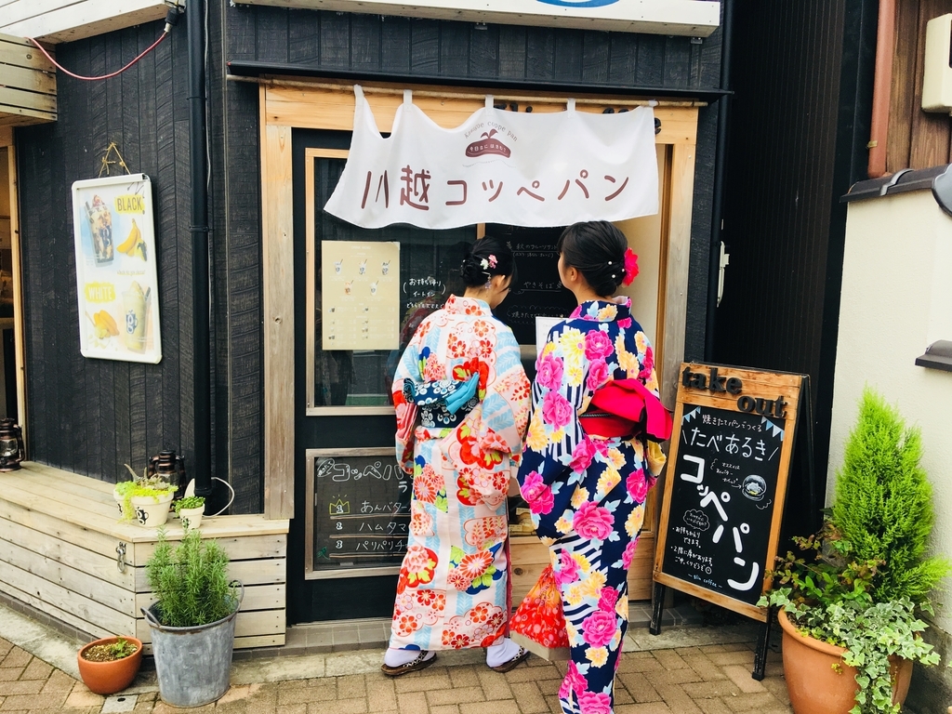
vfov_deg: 48.2
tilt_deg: -5.8
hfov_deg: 61.7
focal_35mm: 29
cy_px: 357
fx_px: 798
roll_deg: -0.8
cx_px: 476
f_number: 2.2
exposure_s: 1/120
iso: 32
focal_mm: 4.15
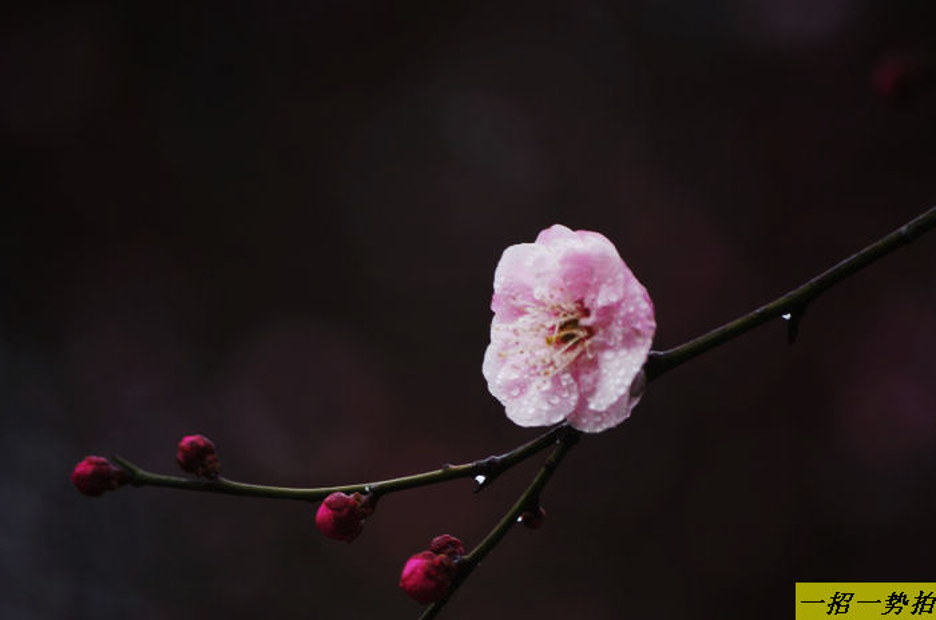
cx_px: 468
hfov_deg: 7.6
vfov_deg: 5.1
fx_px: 7007
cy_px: 310
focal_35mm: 270
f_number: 5.6
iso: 200
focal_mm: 180
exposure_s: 1/90
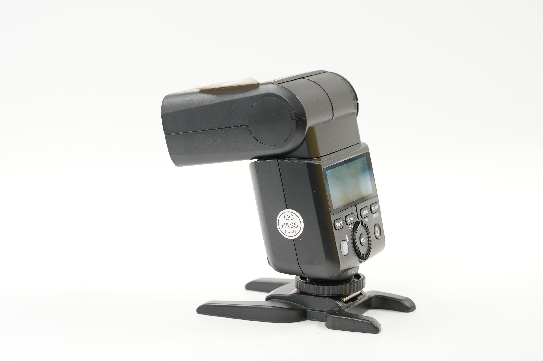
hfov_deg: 22.6
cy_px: 180
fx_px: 1356
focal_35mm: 90
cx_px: 272
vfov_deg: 15.2
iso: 1000
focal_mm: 90
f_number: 9
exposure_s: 1/10
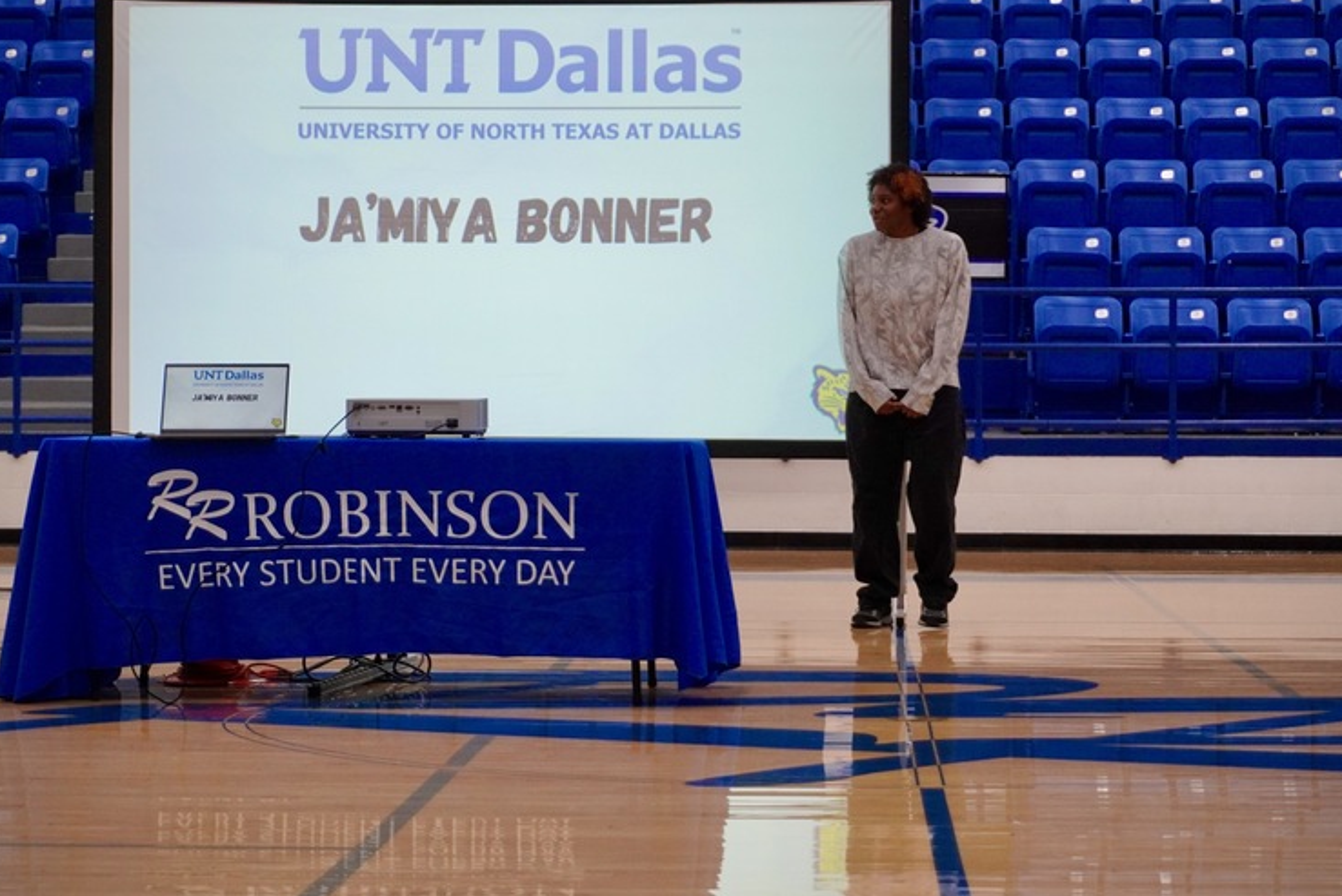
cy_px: 397
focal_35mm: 104
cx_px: 656
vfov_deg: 13.2
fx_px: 3879
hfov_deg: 19.6
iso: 1250
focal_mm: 50
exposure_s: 1/160
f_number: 5.6
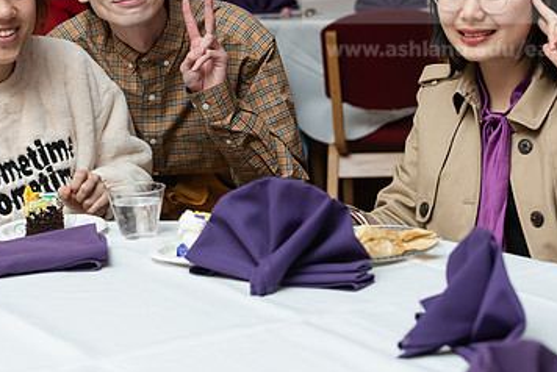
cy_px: 82
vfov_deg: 12.0
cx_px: 255
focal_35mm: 114
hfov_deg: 17.9
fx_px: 1765
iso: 2000
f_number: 5.6
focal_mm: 70
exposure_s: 1/160
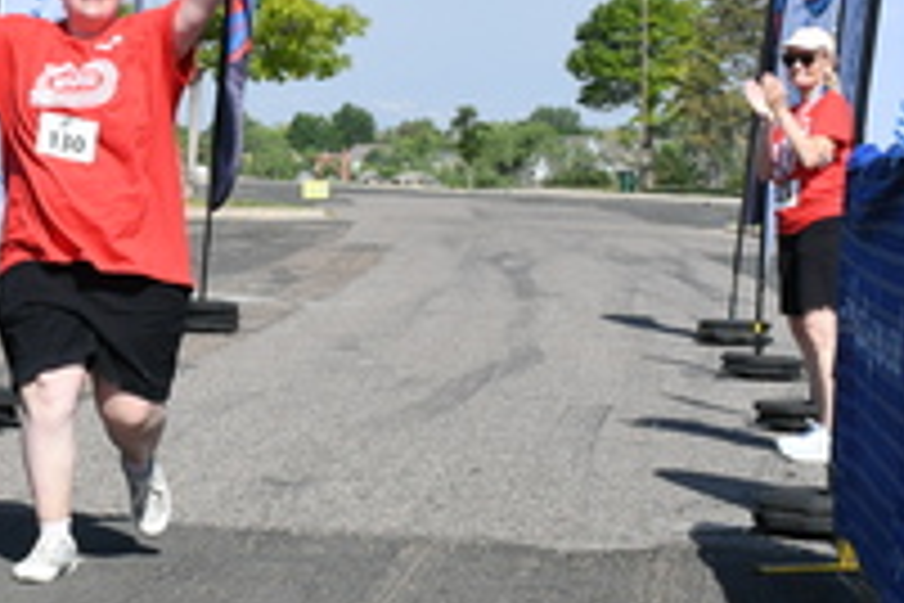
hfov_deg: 14.3
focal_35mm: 142
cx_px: 67
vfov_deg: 9.7
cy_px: 191
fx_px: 3565
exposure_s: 1/1250
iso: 1250
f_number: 14
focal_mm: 35
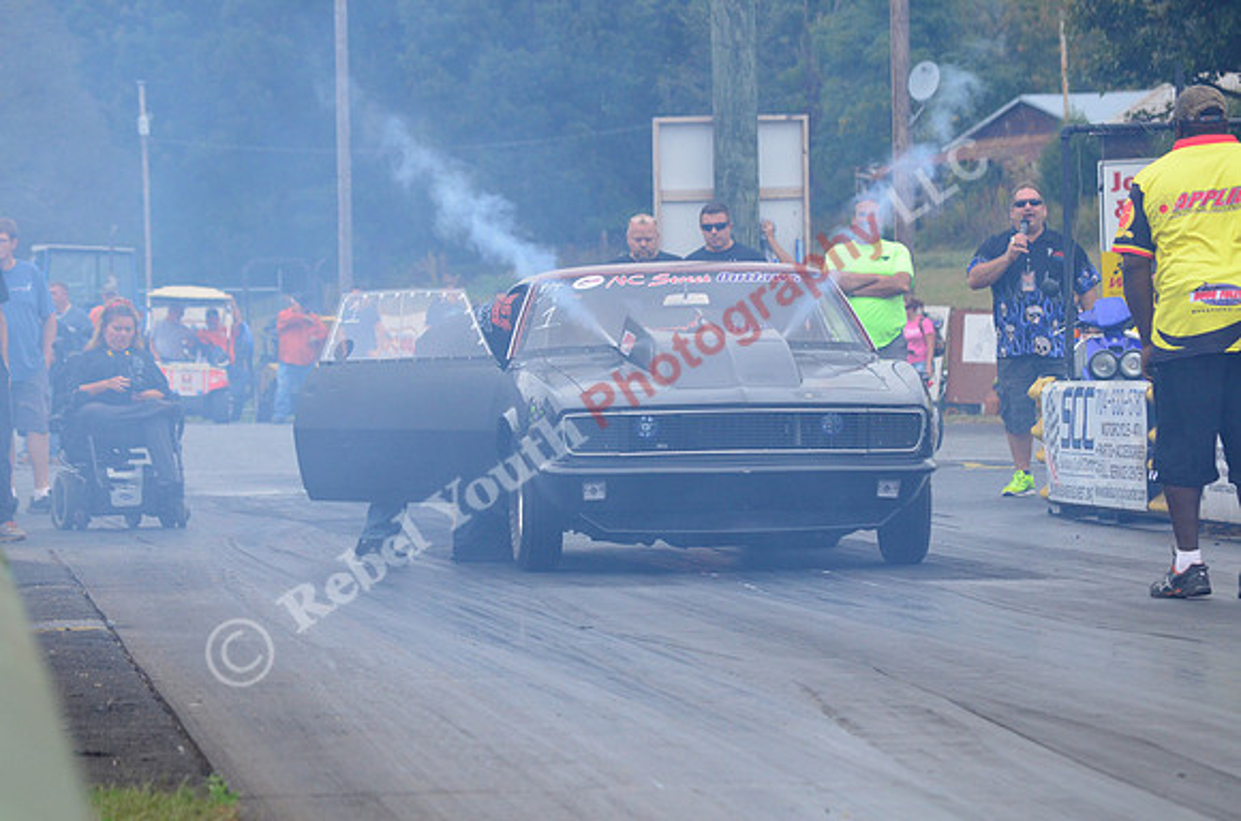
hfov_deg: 10.2
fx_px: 6965
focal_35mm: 202
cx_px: 620
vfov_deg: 6.8
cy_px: 410
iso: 1000
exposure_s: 1/1250
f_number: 9
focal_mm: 135
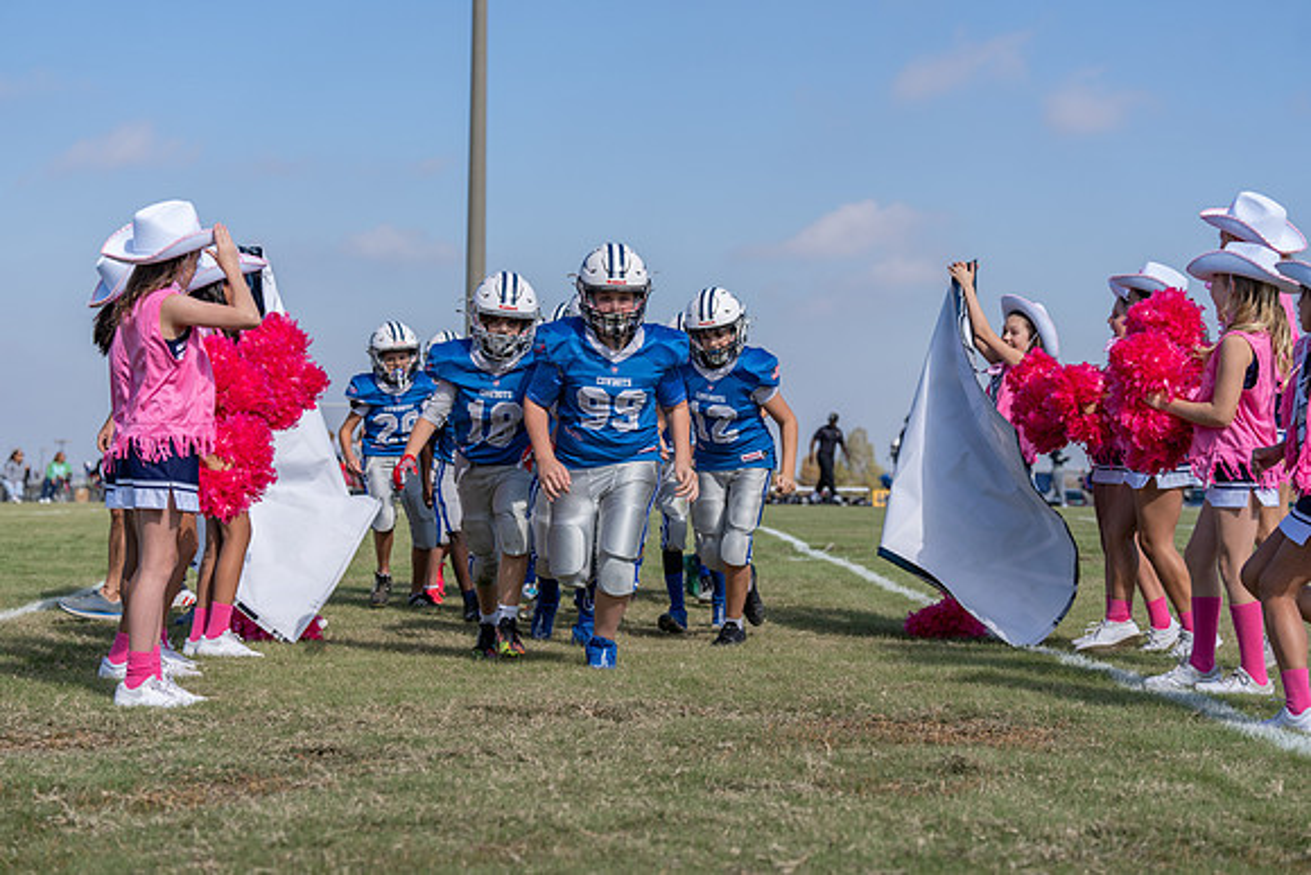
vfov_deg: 19.5
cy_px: 438
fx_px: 2550
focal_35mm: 70
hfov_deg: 28.8
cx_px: 656
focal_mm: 70
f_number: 4
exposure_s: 1/1600
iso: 125
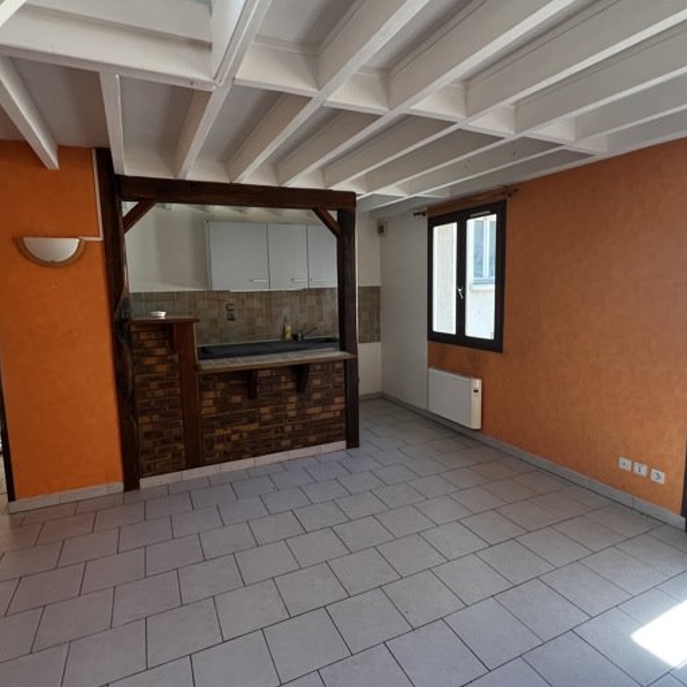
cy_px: 337
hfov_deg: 80.7
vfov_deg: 80.7
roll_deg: +1.2
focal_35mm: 18
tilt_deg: -7.0
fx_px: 404
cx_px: 341
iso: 160
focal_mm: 1.57
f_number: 1.8
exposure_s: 1/99
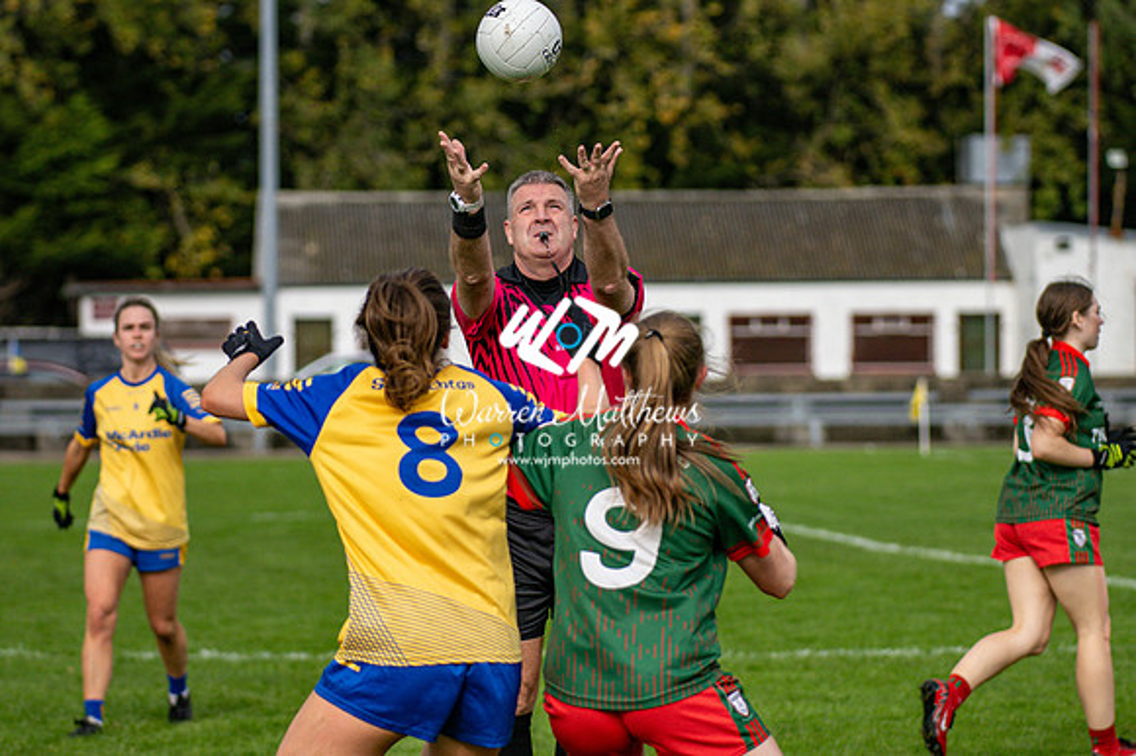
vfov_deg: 7.6
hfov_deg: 11.4
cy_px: 378
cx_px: 568
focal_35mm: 180
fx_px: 5677
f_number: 2.8
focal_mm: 120
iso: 500
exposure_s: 1/6400
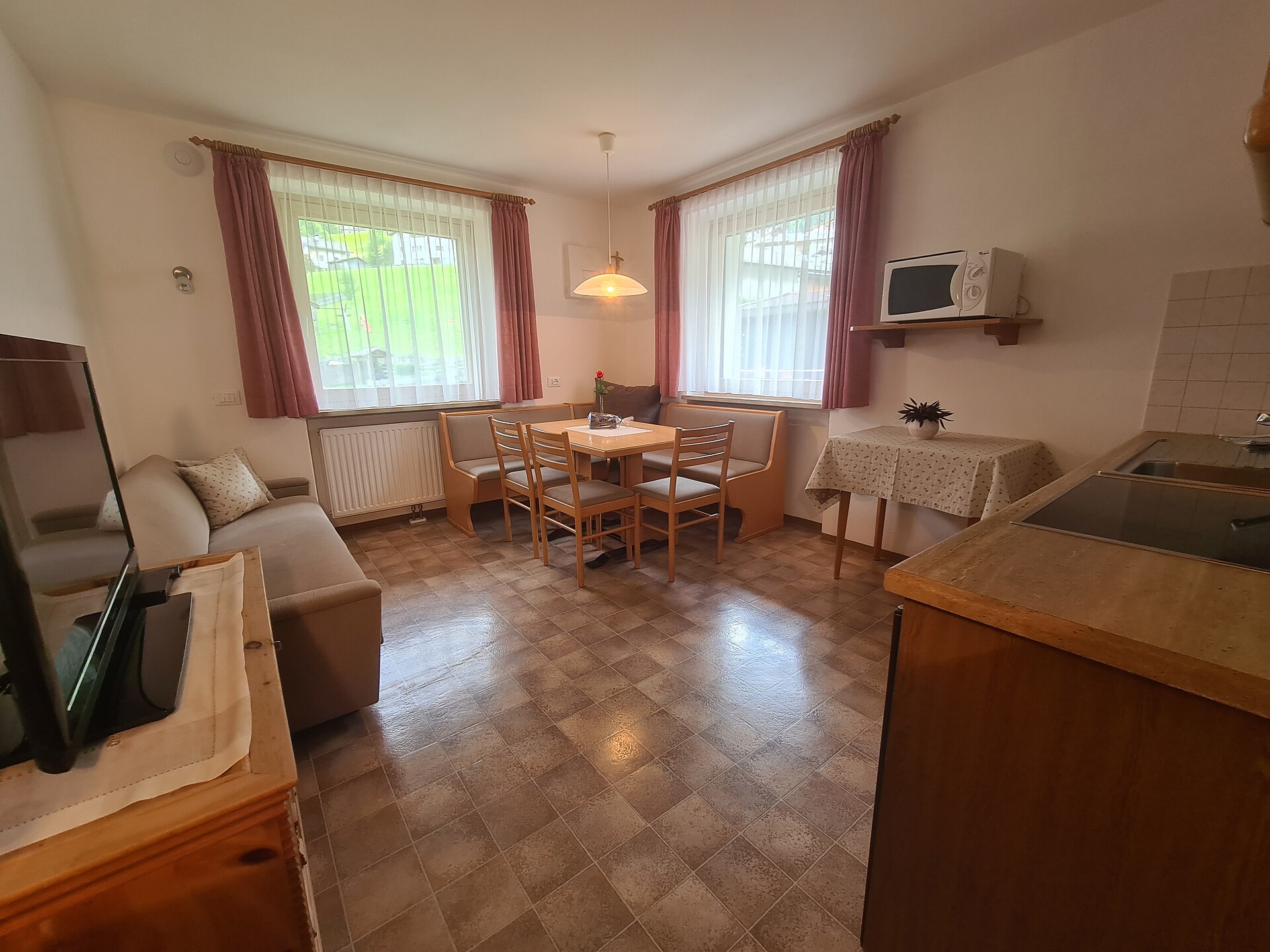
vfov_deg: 89.9
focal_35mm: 13
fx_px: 477
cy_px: 476
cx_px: 635
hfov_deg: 106.2
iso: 100
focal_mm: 2.2
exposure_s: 1/50
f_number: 2.2
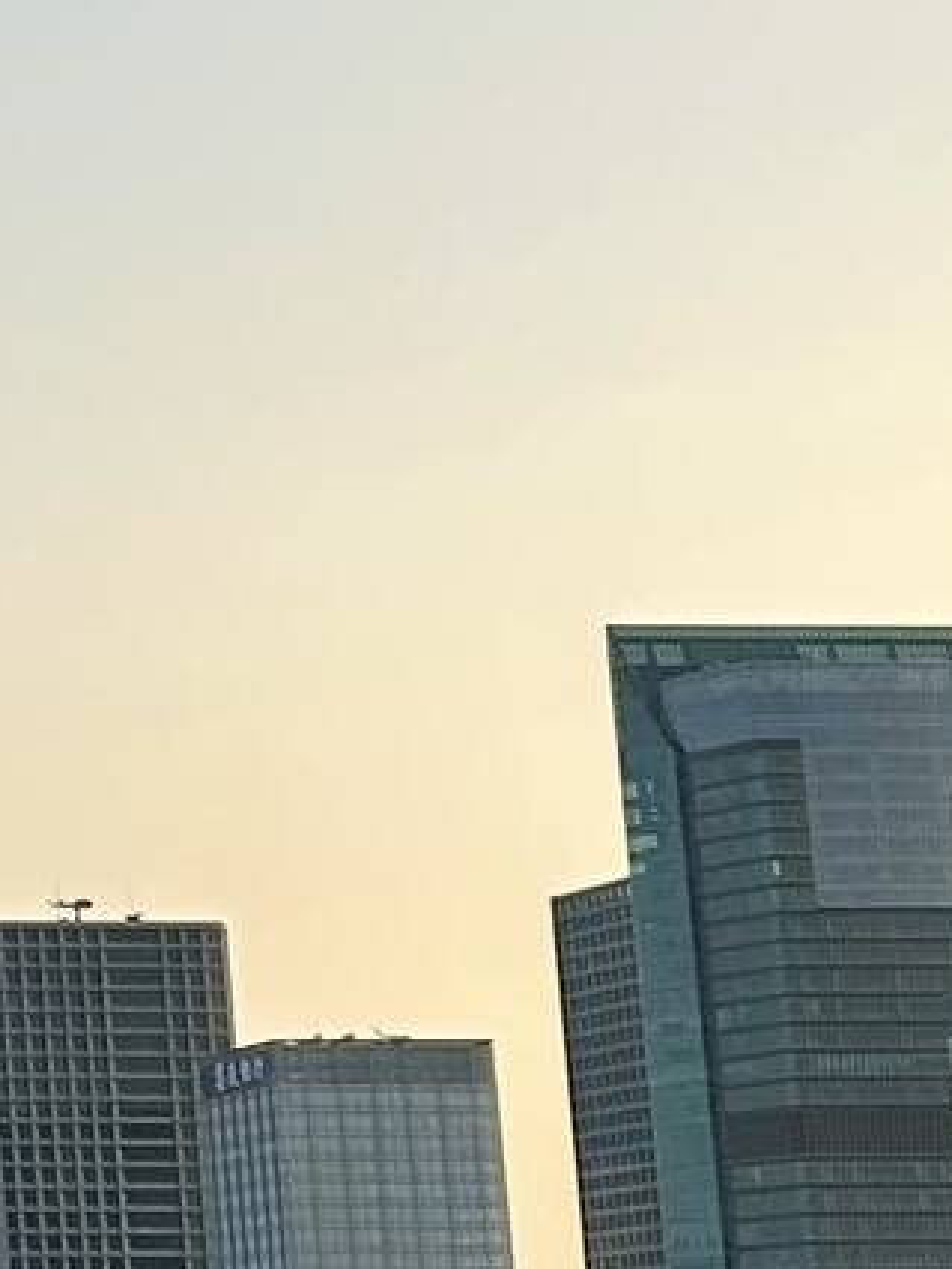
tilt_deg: +14.2
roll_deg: +0.8
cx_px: -1352
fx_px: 5827
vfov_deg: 12.4
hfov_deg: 8.5
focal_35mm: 159
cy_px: 239
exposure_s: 1/2404
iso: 50
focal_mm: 5.7
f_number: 1.5
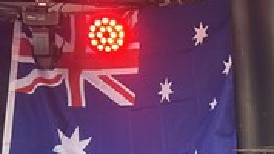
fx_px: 1424
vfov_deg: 6.1
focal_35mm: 196
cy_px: 271
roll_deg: +0.8
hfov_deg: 10.5
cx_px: 439
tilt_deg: -0.6
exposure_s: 1/50
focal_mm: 6.86
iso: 125
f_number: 1.78
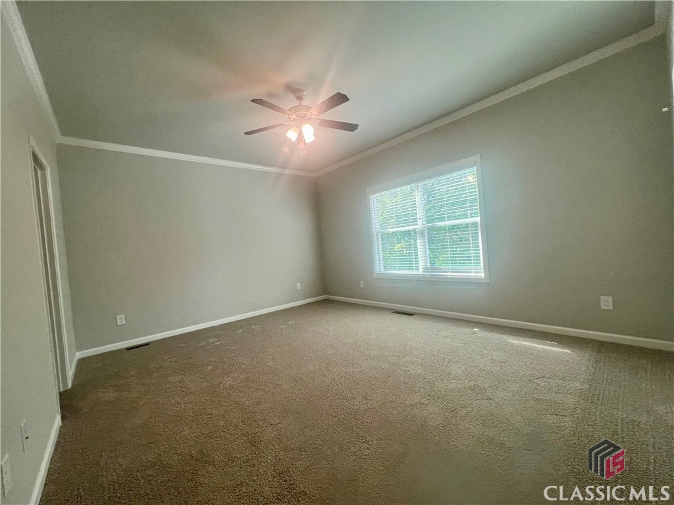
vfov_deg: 89.9
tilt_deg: -1.8
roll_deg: +4.7
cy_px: 252
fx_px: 253
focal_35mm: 13
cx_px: 337
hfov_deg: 106.2
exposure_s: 1/120
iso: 100
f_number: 1.8
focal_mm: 1.57
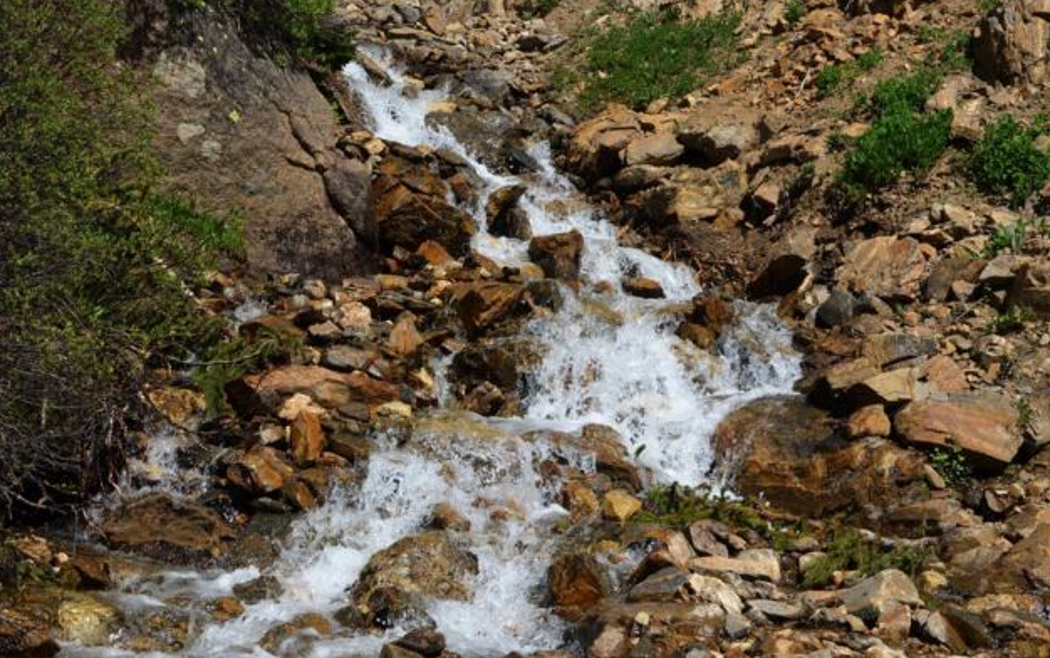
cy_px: 306
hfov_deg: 37.2
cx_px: 527
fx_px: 1561
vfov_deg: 23.8
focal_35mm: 55
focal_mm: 35
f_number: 9
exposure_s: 1/320
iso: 100
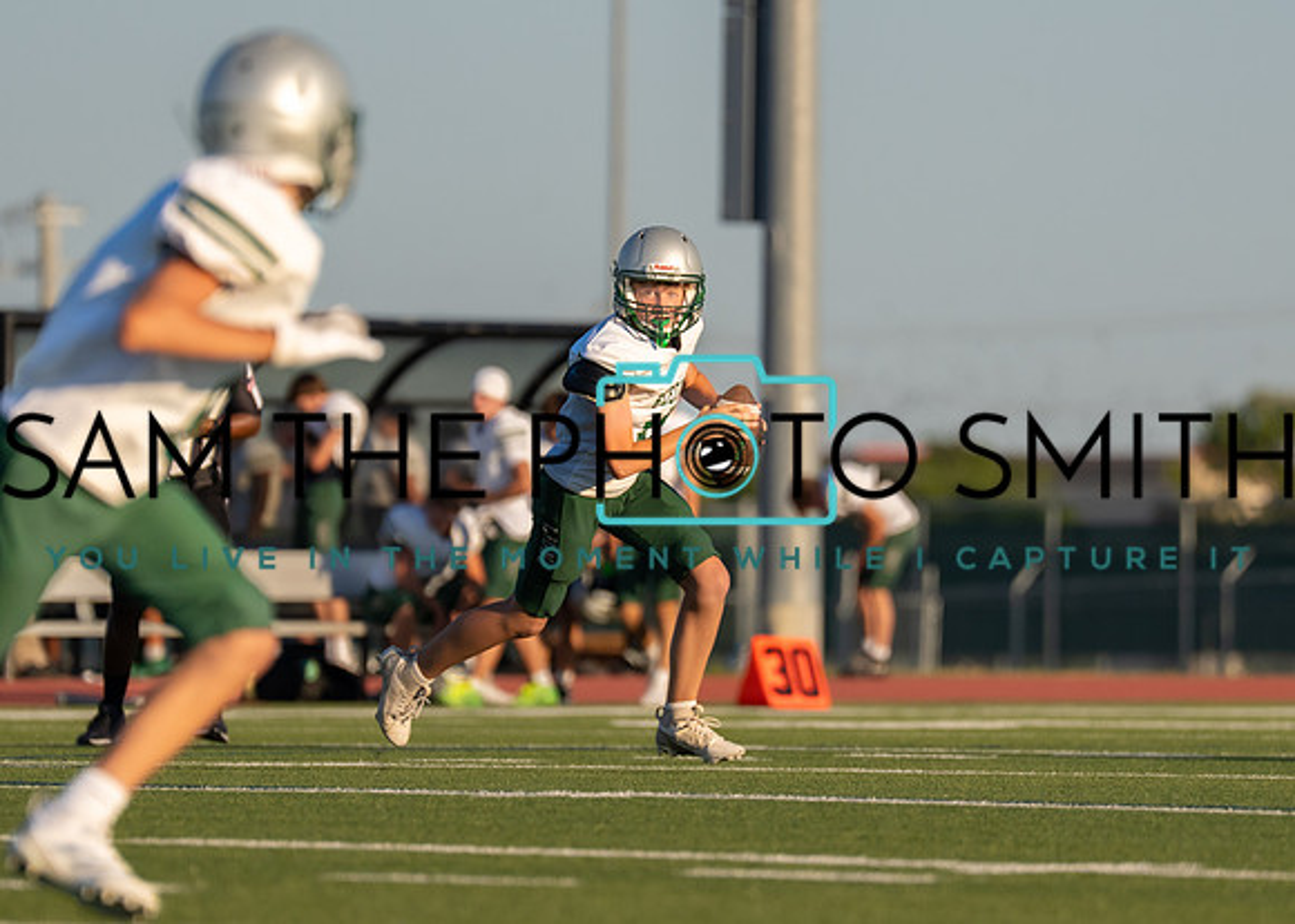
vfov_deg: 3.5
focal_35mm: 415
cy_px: 470
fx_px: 15269
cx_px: 648
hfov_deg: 4.9
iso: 250
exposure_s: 1/5000
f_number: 2.8
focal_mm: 200
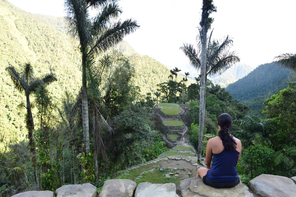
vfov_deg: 53.1
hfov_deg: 73.7
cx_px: 148
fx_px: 197
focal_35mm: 24
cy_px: 98
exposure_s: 1/80
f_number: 8
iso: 400
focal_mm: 16
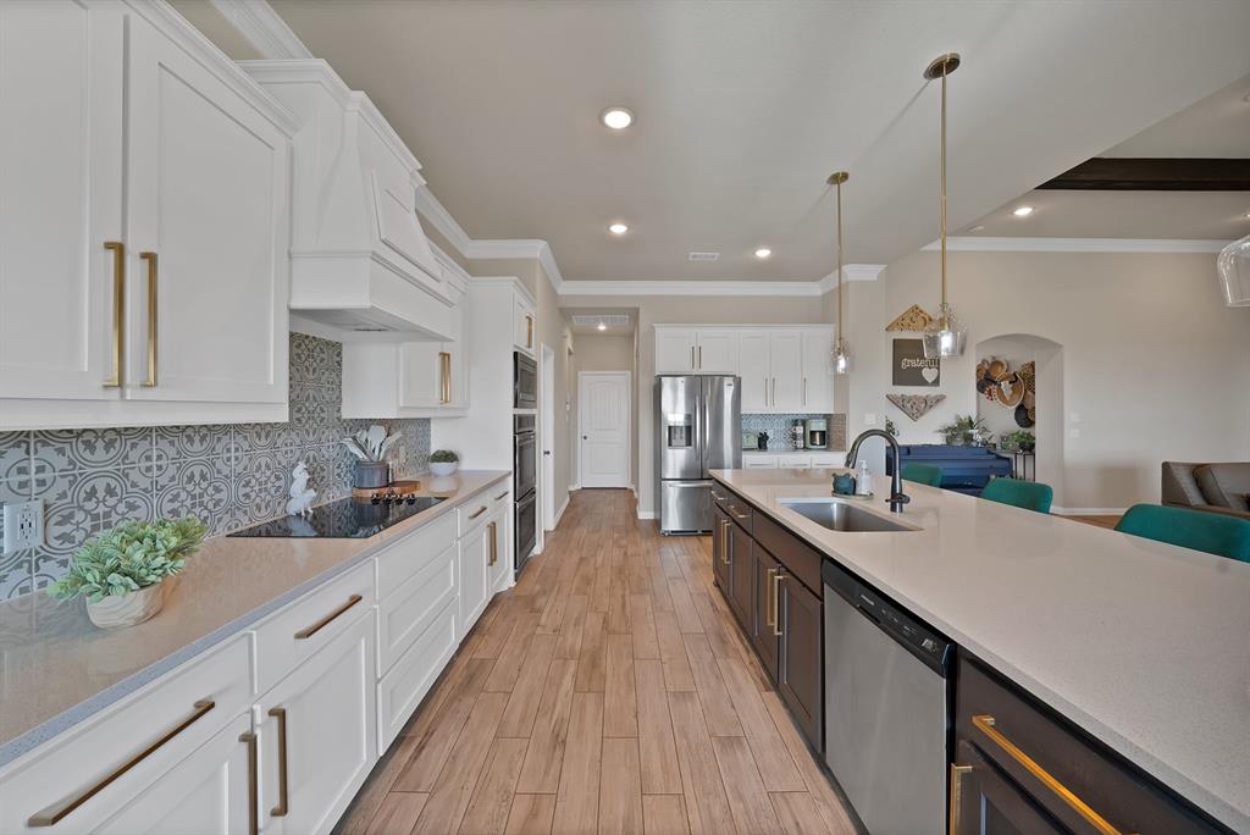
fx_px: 417
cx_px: 625
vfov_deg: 90.1
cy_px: 418
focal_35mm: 12
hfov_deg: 112.6
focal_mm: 12
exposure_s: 1/5
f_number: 8
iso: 640
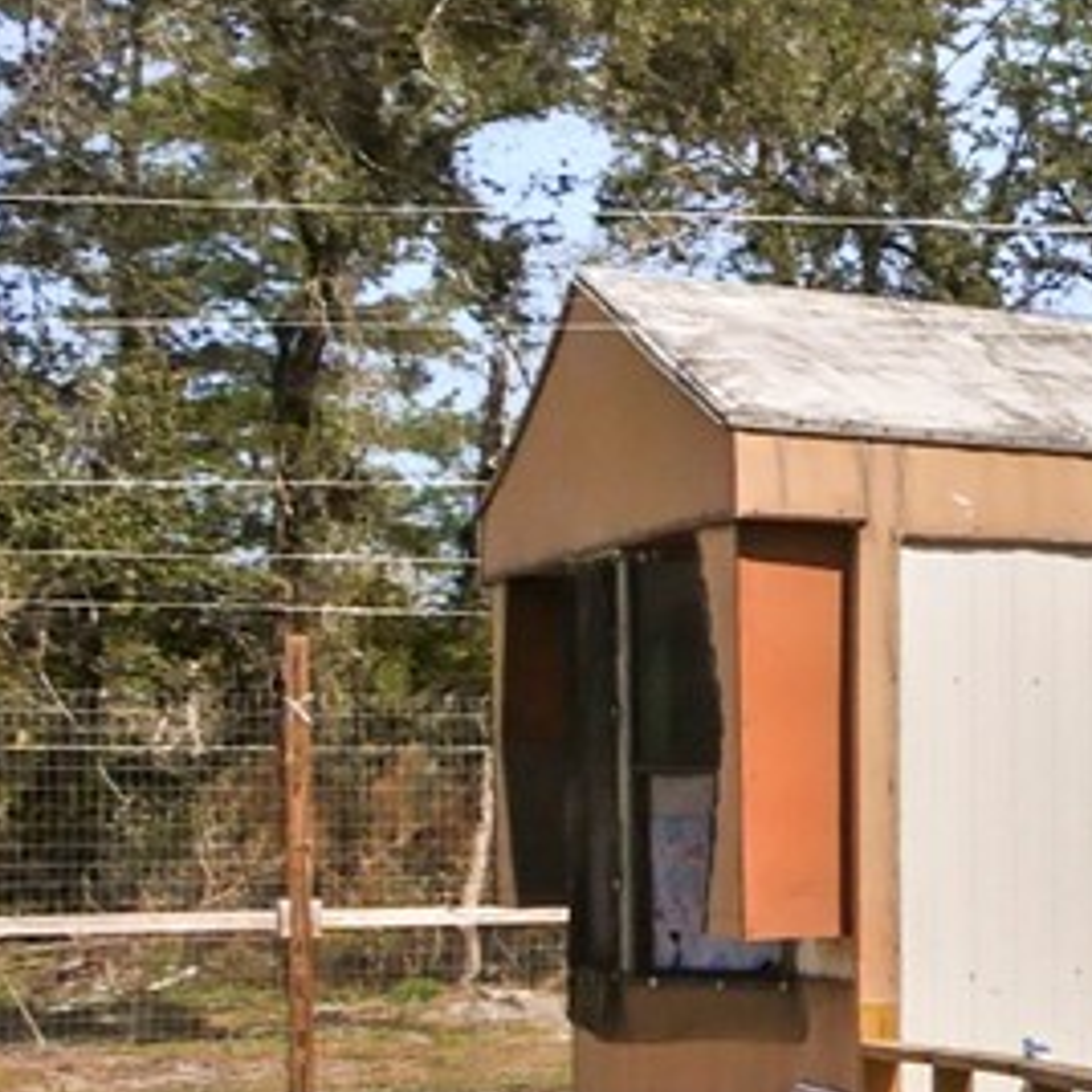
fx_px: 2641
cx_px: 3105
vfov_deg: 23.0
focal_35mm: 74
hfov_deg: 12.3
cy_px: 900
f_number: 10
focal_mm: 7
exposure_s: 1/640
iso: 200
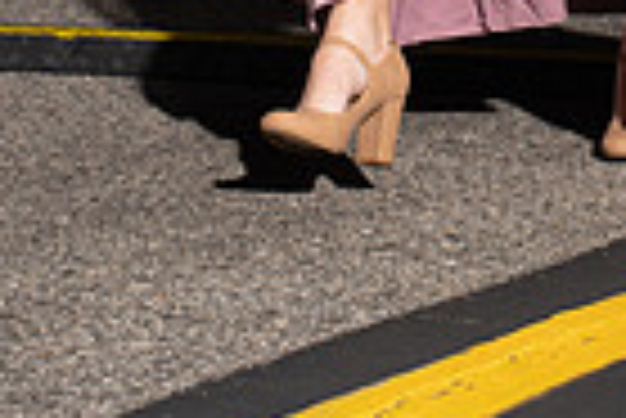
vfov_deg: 4.2
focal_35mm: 323
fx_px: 5622
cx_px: 637
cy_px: -566
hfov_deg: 6.4
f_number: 6.3
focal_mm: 100
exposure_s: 1/200
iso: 1000
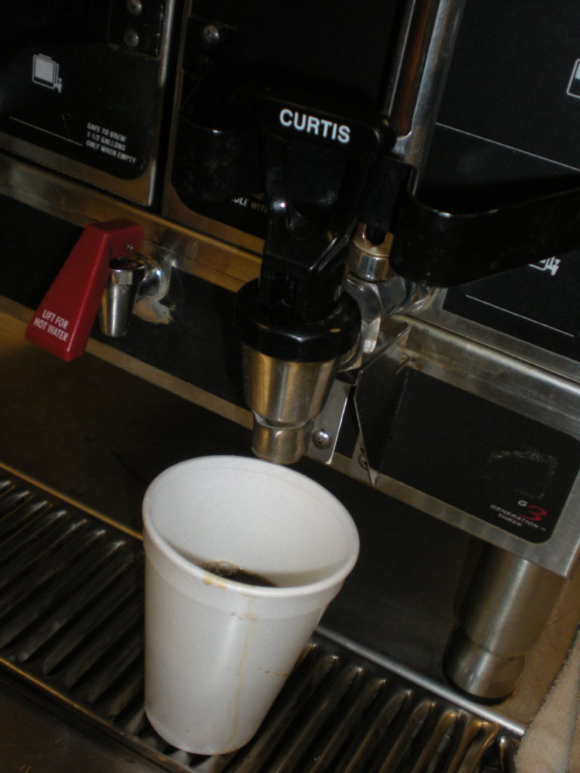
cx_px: 290
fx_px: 983
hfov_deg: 32.9
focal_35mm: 44
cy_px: 386
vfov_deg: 42.9
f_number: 3.5
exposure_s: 1/60
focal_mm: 7.4
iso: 200
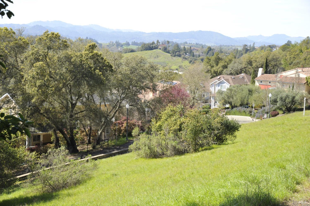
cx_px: 155
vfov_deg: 22.6
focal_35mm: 60
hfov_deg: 33.4
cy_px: 103
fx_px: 516
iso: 800
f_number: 6.7
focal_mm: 60
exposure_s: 1/750
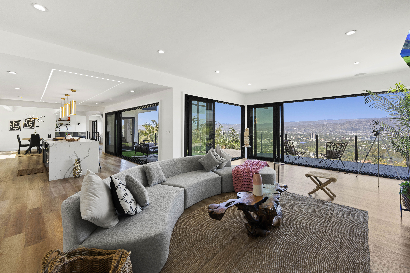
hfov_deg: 104.3
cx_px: 205
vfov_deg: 81.2
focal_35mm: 14
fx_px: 159
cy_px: 136
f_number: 8
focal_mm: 14
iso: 320
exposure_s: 1/25
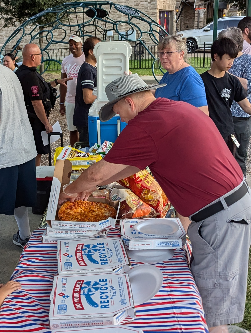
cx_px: 87
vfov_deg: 38.8
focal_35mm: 49
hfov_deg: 29.6
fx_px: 472
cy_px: 156
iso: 453
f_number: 1.85
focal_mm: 6.81
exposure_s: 1/740
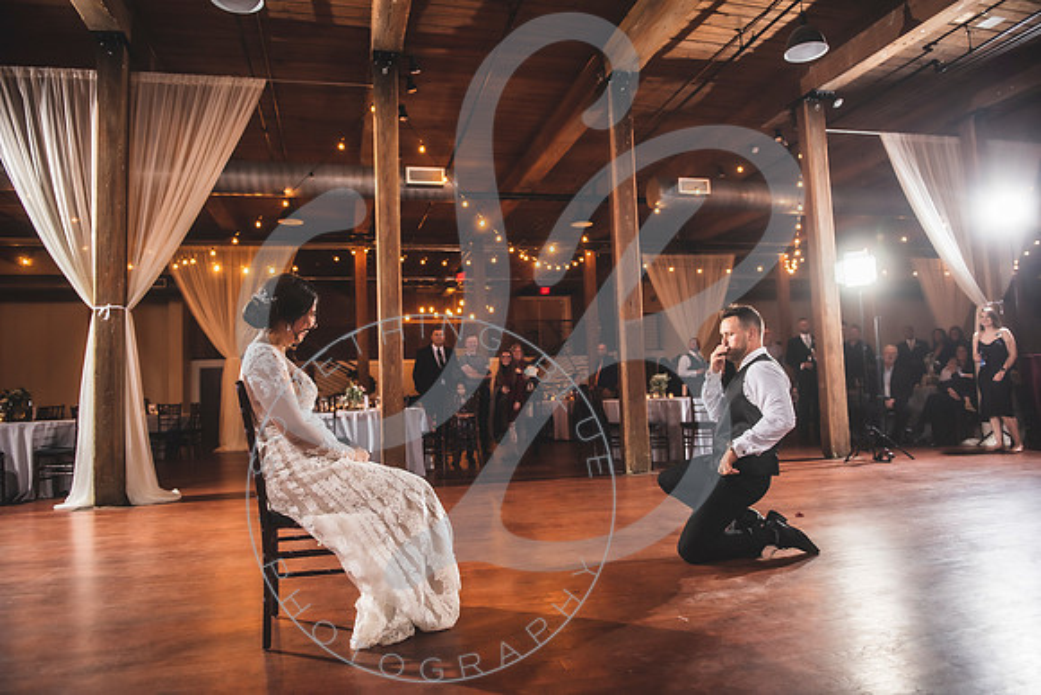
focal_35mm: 24
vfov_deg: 53.2
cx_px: 520
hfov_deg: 73.7
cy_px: 348
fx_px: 694
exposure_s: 1/200
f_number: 2.8
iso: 1000
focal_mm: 24
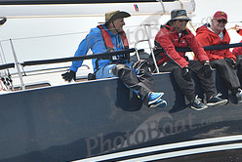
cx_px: 273
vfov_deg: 3.4
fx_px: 2753
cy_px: 68
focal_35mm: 409
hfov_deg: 5.0
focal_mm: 175
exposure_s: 1/800
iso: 250
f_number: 6.3
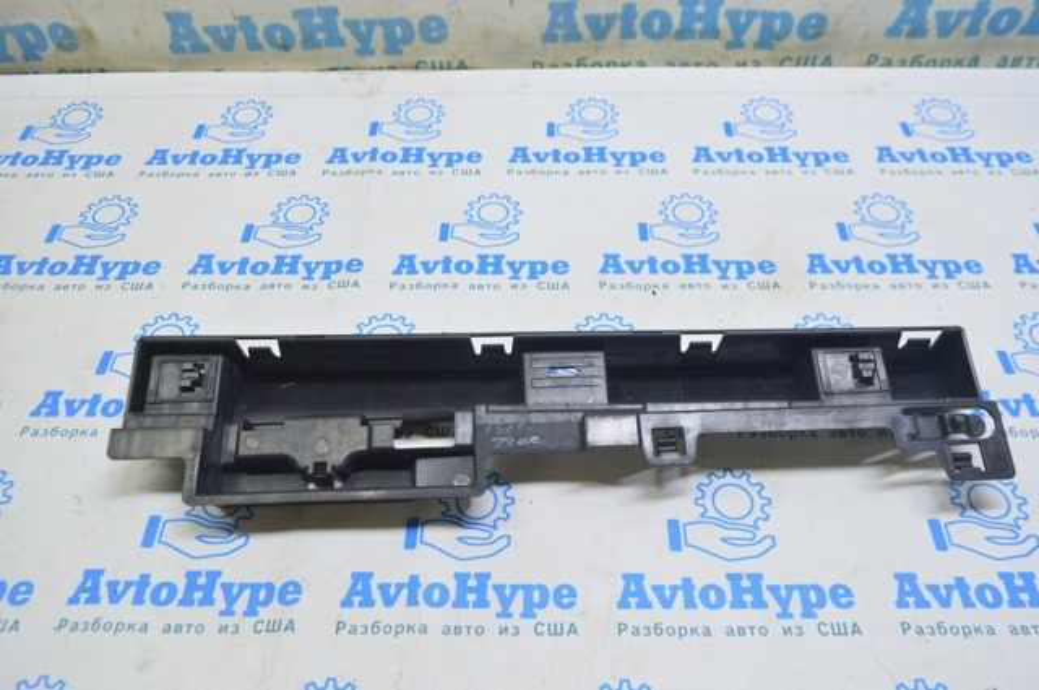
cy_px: 345
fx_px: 865
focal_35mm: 30
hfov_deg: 62.0
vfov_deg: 43.5
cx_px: 520
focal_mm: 20
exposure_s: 1/20
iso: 400
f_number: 5.6
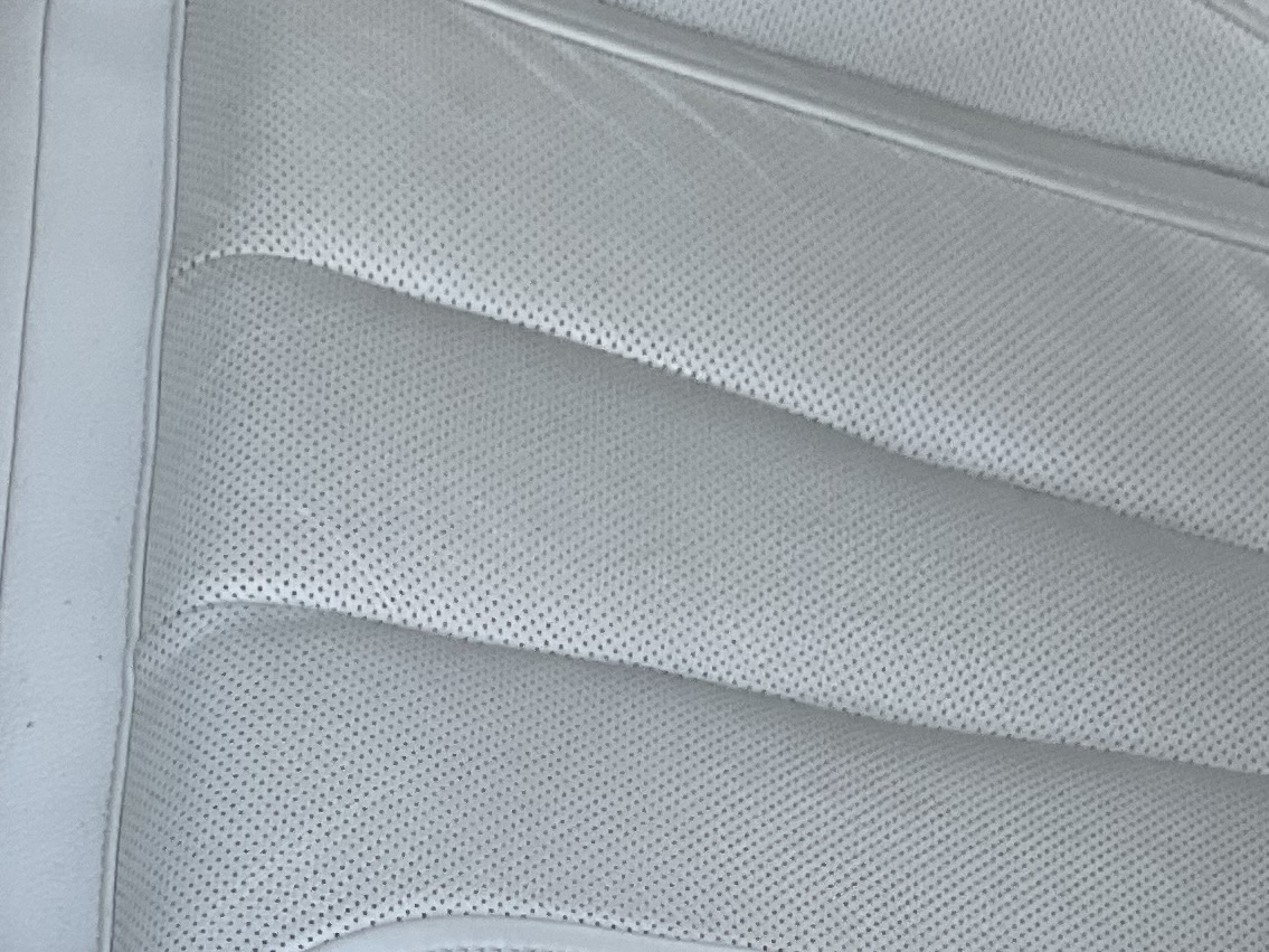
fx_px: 3776
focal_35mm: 103
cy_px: 1629
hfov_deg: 18.9
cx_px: 215
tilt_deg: -65.5
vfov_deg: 13.2
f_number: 1.8
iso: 32
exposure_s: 1/120
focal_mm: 3
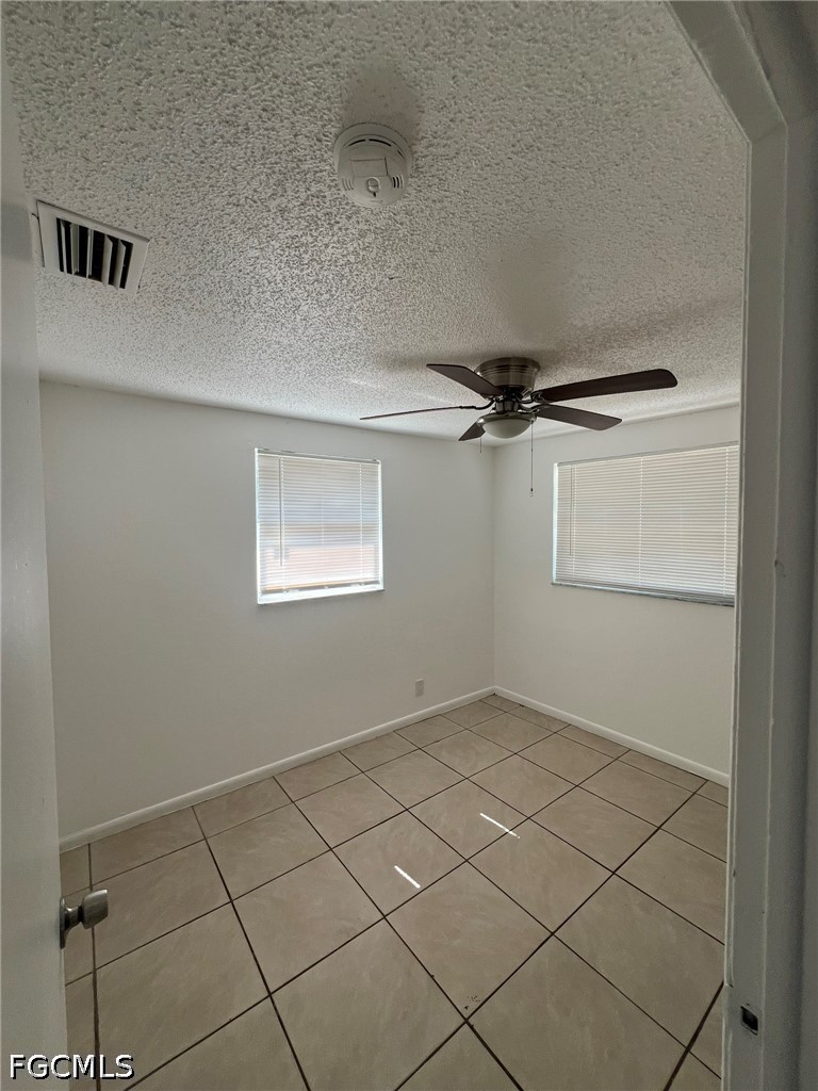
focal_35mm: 13
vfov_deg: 106.2
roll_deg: +0.1
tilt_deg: -2.1
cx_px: 409
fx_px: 410
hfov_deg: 89.9
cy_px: 546
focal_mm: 1.57
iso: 40
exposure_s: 1/99
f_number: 1.8
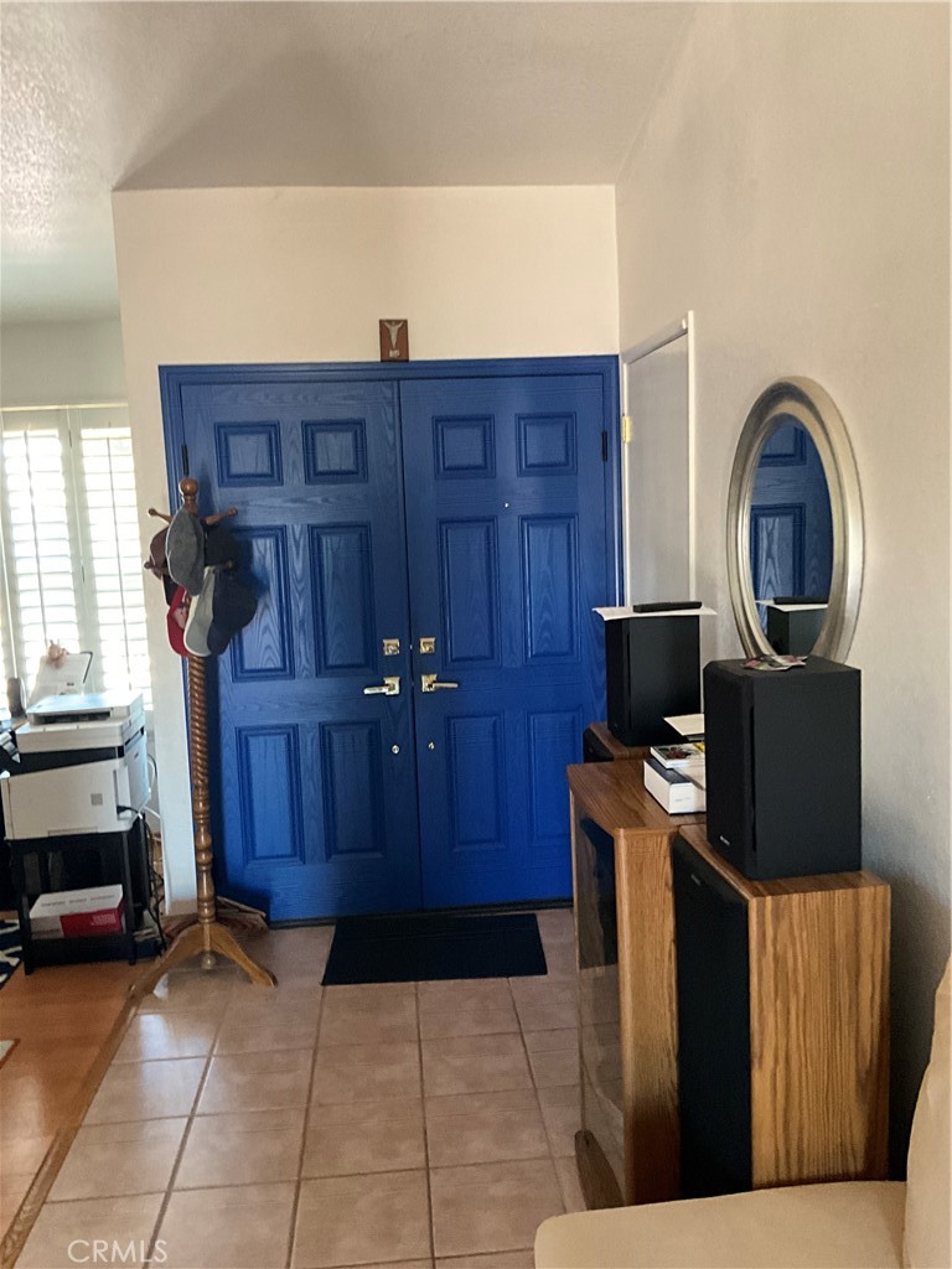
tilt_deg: -4.2
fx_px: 1063
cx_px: 476
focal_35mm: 29
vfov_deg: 61.7
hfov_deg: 48.2
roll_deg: +2.9
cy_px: 634
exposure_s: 1/40
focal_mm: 3
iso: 320
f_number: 1.8
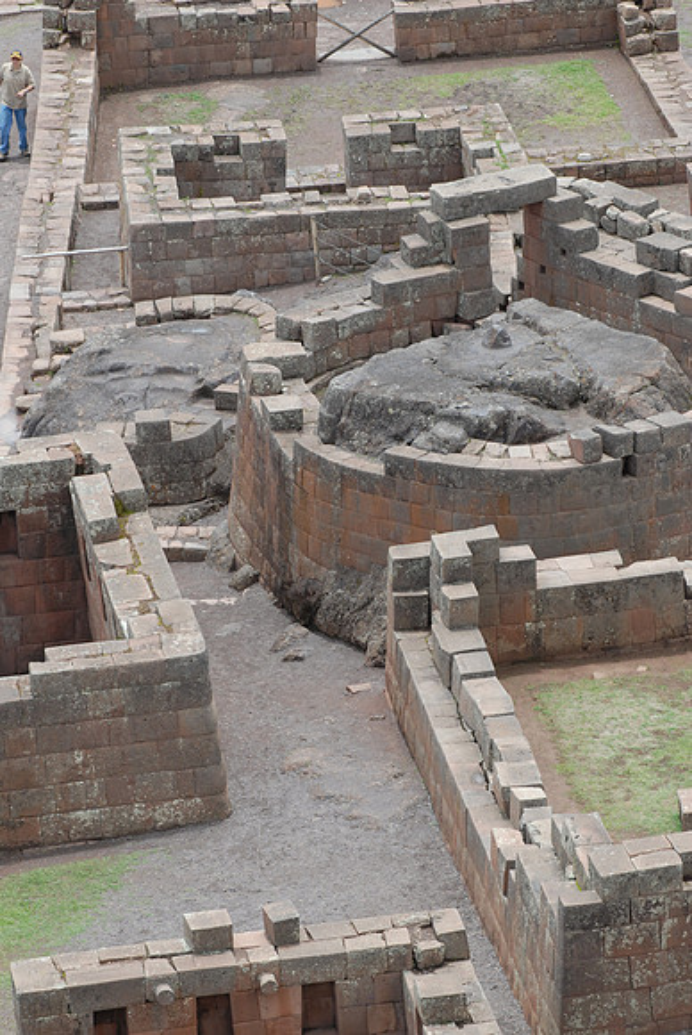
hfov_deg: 4.6
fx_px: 8629
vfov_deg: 6.9
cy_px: 518
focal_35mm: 300
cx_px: 346
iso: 400
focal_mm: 200
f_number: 7.1
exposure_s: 1/500
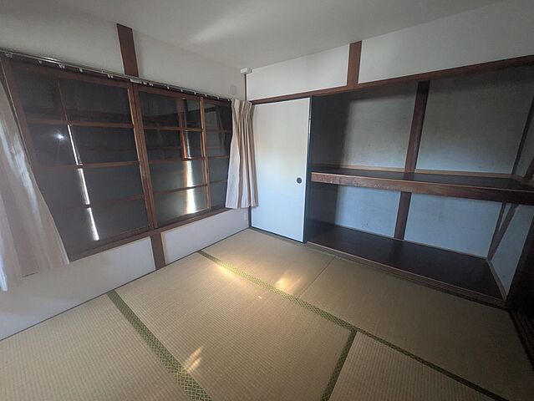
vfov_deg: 85.7
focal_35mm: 14
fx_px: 216
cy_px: 200
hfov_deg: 102.0
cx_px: 267
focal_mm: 1.83
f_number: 2.2
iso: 464
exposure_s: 1/30
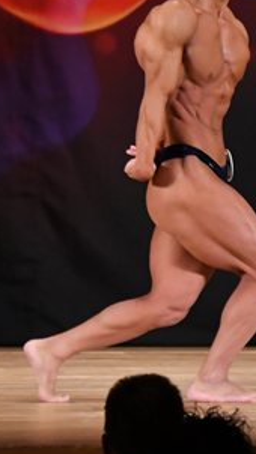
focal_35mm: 542
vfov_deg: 4.0
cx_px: 502
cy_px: 138
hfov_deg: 2.2
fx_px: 6537
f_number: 5.6
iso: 3200
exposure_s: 1/400
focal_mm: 135
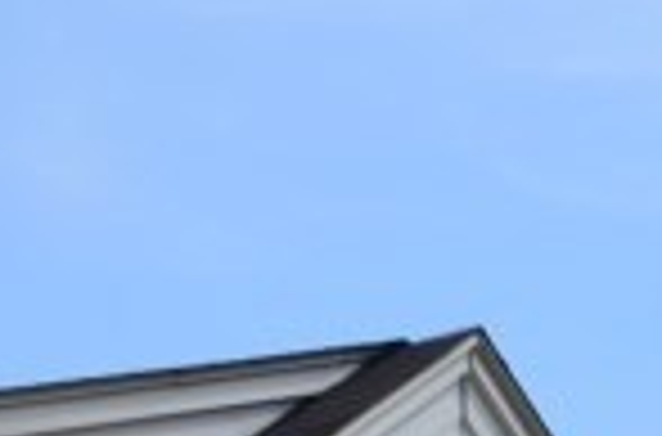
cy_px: 1160
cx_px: 829
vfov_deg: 6.8
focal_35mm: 188
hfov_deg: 10.8
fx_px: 3446
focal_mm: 18
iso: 100
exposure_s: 1/160
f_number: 11
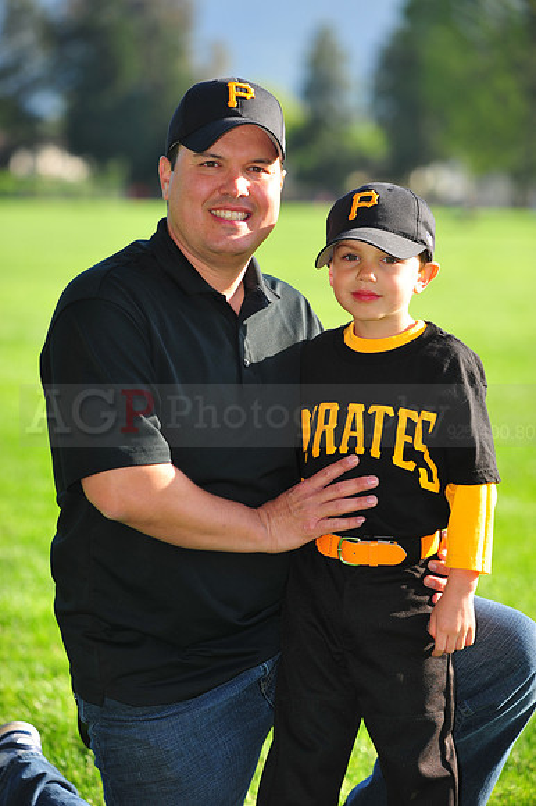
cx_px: 268
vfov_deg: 15.2
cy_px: 403
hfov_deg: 10.1
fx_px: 3018
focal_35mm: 135
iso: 200
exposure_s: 1/640
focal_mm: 135
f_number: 4
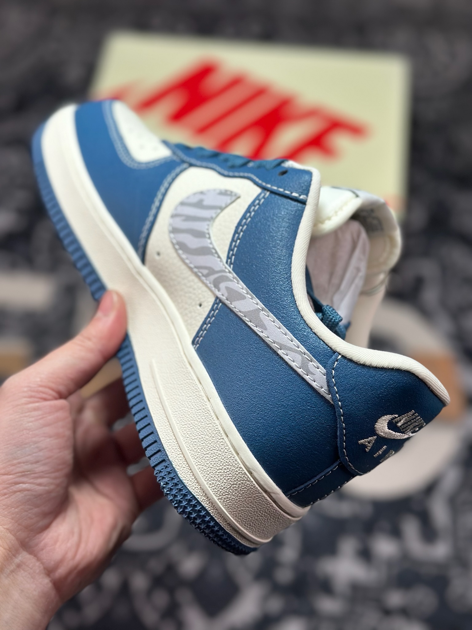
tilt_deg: -58.5
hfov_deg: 30.3
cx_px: 236
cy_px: 315
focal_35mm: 48
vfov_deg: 39.7
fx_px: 873
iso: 80
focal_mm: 6.86
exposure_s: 1/1305
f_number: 1.78
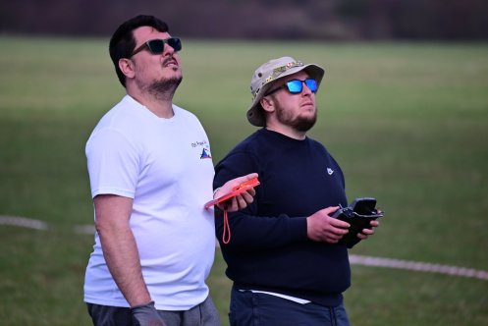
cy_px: 163
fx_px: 5425
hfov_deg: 5.2
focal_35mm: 400
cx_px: 244
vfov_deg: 3.4
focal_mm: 400
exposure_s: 1/3200
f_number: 7.1
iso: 1000
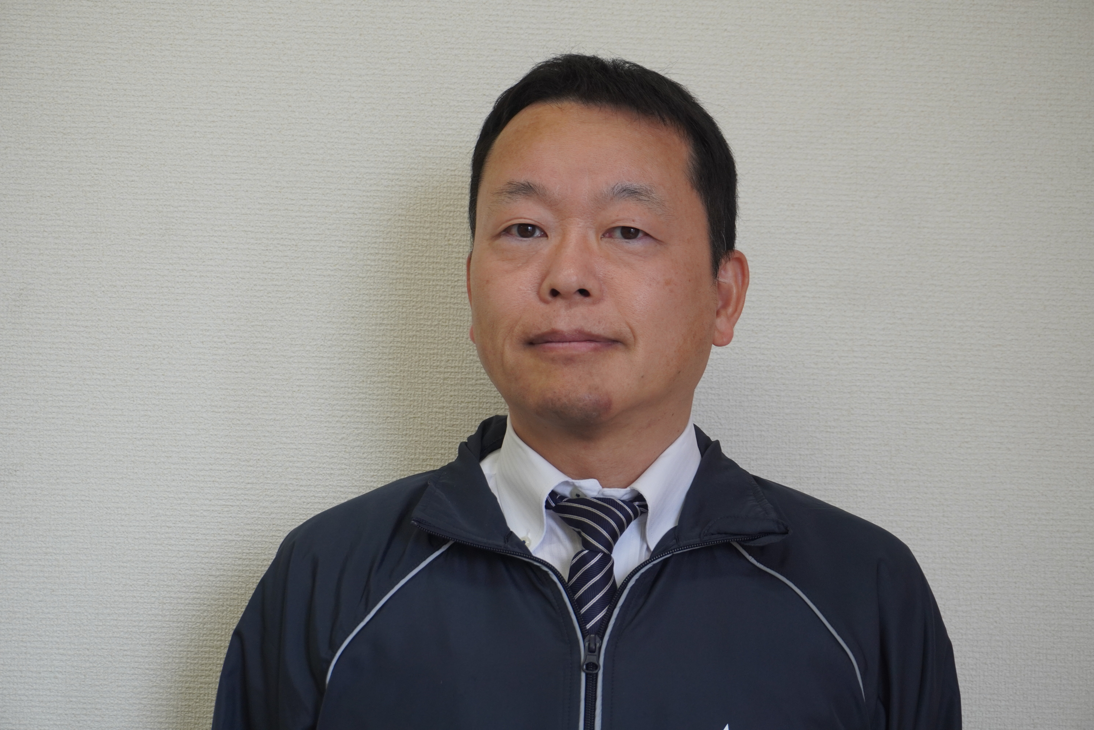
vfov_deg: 20.2
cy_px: 365
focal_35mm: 68
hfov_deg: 29.9
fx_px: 2051
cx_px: 547
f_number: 5.6
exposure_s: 1/160
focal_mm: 45
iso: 400
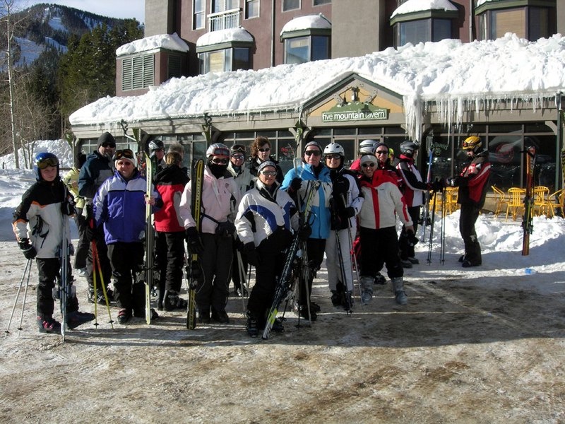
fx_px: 620
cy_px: 212
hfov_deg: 49.0
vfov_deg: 37.7
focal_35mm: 38
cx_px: 282
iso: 64
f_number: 4.8
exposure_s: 1/626
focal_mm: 7.8
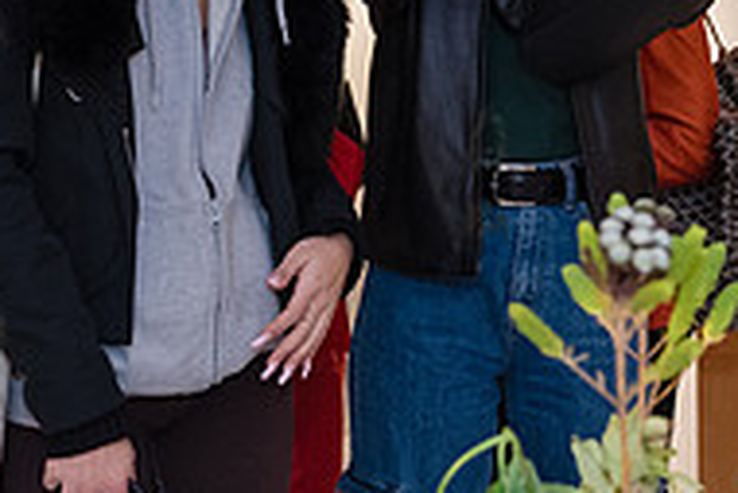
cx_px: 406
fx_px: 1928
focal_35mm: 94
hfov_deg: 21.7
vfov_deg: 14.5
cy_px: 137
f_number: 4
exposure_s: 1/200
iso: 1600
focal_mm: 27
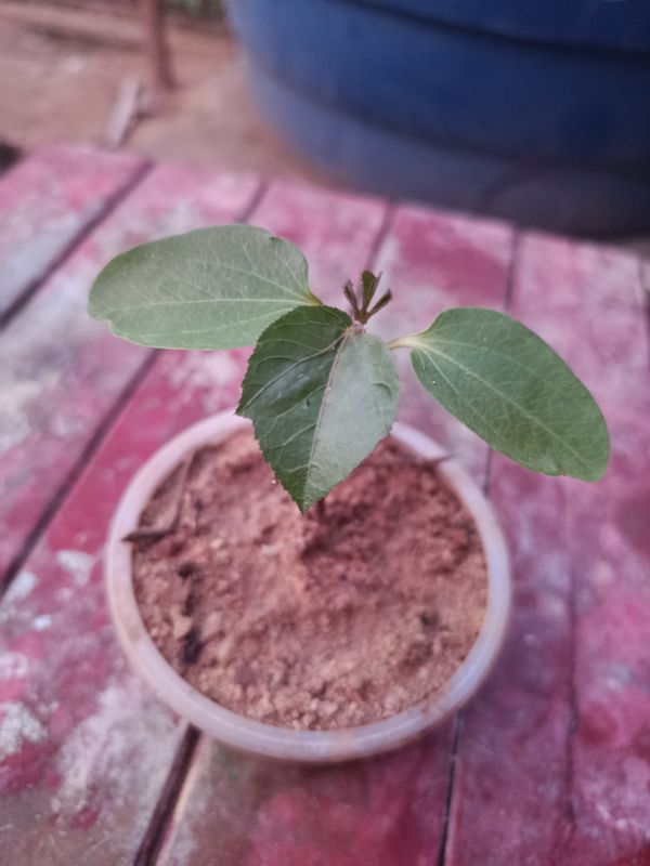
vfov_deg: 71.6
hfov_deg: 56.8
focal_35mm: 24
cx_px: 325
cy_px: 433
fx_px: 601
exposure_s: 1/17.1
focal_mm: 5.24
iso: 4315
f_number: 1.7
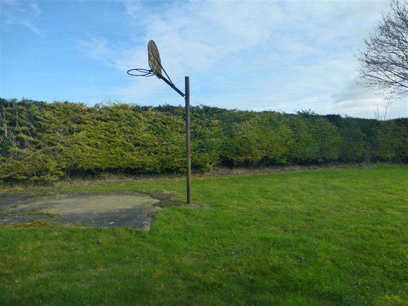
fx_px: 283
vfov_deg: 56.8
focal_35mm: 24
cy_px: 153
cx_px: 204
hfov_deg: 71.6
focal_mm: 4.3
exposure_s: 1/640
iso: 160
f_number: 3.3
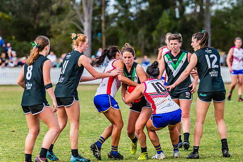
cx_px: 135
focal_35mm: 304
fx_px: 2052
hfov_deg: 6.8
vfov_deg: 4.5
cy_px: 91
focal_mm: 250
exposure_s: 1/1600
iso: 800
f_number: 5.6
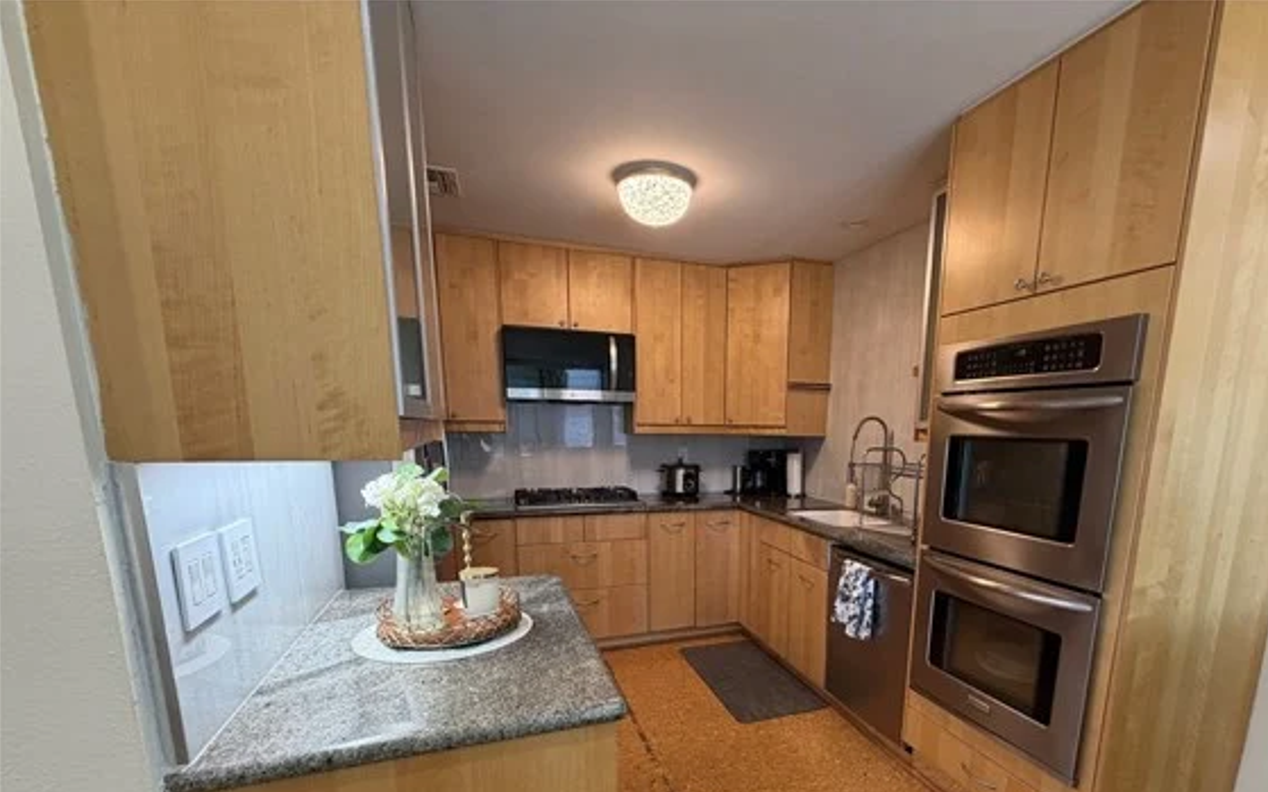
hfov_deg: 93.8
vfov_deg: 65.7
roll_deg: +0.4
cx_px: 724
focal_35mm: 17
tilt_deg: -12.1
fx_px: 587
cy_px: 542
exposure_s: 1/60
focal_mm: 2.22
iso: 160
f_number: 2.2
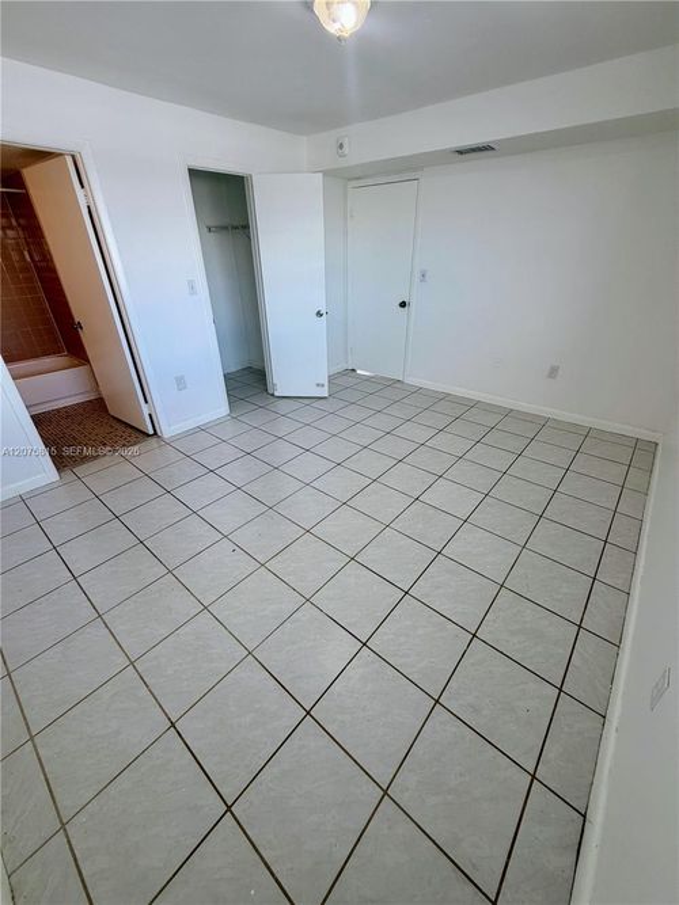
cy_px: 452
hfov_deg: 85.7
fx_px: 366
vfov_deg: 102.1
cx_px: 340
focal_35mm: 14
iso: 64
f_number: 2.2
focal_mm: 2.22
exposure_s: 1/120
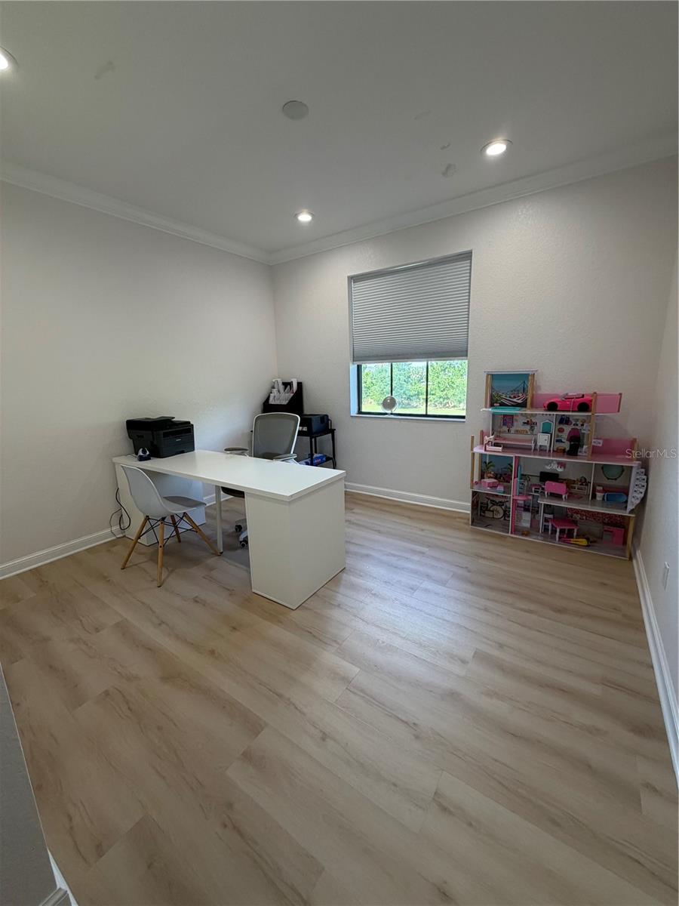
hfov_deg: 85.7
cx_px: 340
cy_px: 453
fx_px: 366
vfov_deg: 102.1
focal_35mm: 14
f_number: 2.2
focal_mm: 2.22
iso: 160
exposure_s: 1/120
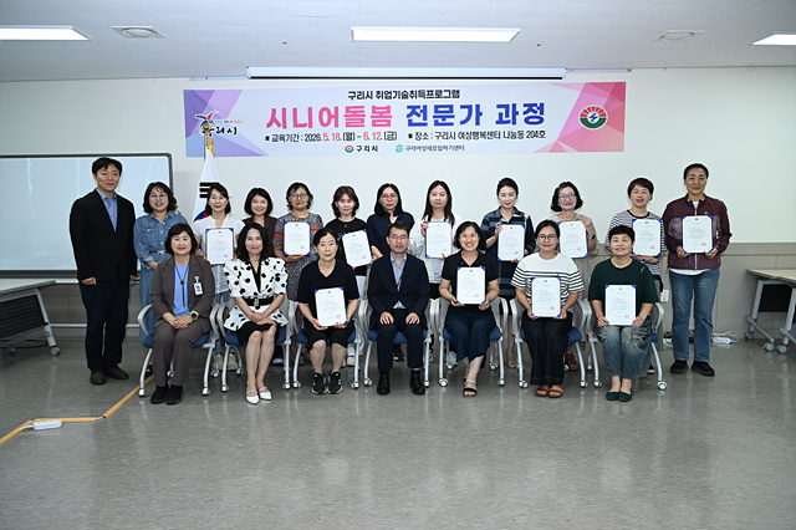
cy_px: 265
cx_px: 398
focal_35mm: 29
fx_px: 641
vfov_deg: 44.9
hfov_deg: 63.7
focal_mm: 29
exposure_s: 1/125
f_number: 5.6
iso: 800
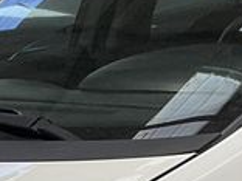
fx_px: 1559
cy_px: 353
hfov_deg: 8.8
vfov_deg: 6.5
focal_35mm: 223
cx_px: 25
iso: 20
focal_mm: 3
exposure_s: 1/205
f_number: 1.8
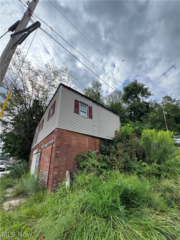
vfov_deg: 102.1
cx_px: 90
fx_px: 97
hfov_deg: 85.7
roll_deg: +2.0
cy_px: 120
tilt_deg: +22.4
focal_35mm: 14
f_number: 2.2
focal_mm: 2.22
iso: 40
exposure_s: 1/418
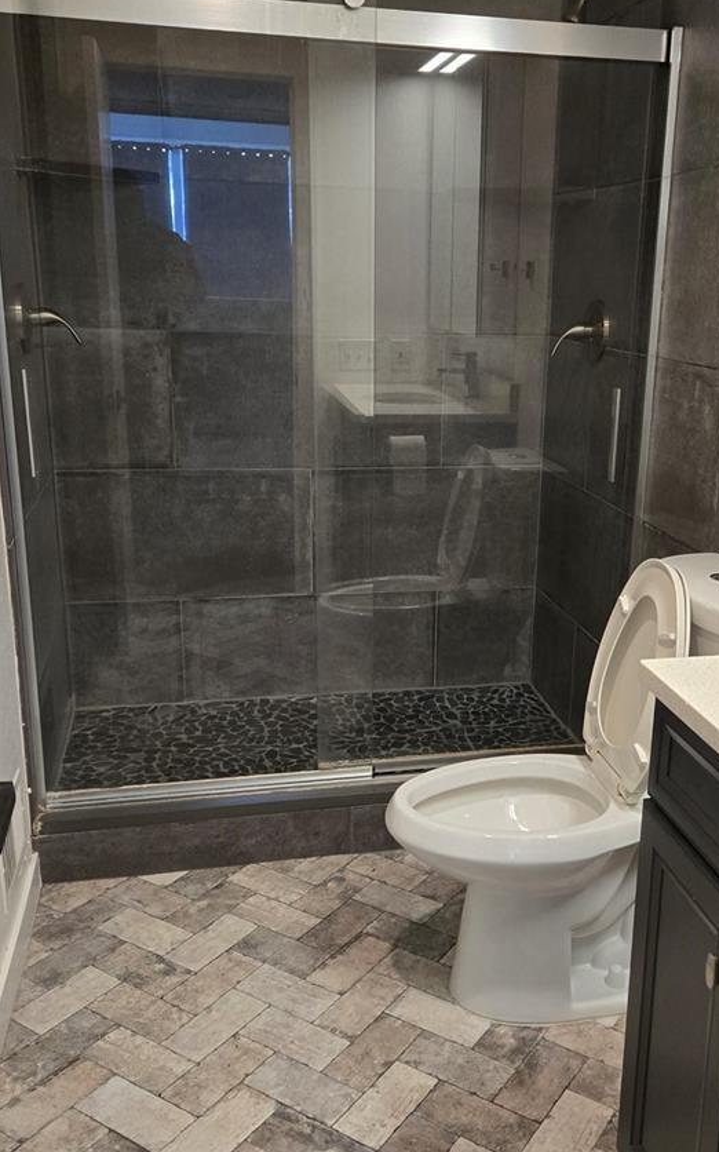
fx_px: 1098
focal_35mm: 35
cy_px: 613
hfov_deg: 35.9
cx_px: 486
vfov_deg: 55.3
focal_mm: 5.4
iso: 400
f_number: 1.8
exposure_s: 1/120
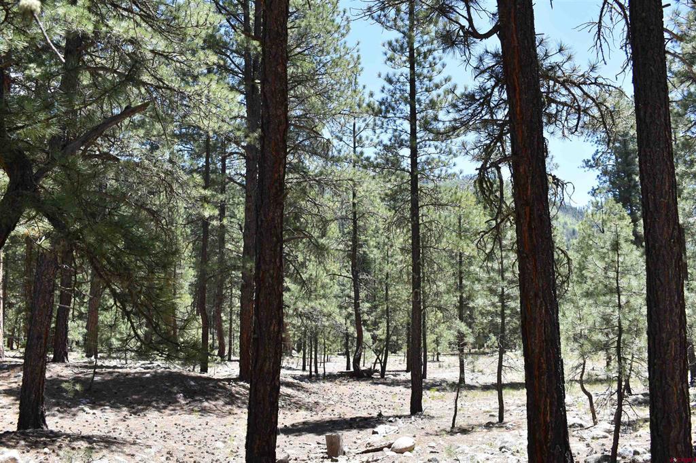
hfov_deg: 53.1
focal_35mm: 36
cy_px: 232
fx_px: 696
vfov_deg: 36.8
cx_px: 348
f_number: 6.3
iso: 200
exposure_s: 1/250
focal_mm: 24
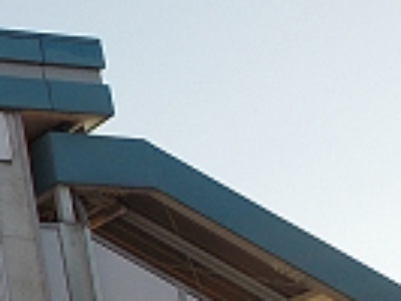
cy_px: 93
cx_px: -250
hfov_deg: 14.4
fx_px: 1449
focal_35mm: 125
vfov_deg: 11.9
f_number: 3.2
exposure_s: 1/250
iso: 80
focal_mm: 4.6
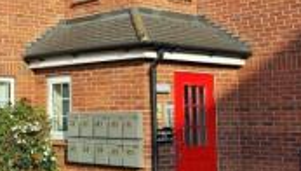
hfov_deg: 28.3
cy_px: 67
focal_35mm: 69
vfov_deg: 17.6
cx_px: -14
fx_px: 552
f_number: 5.6
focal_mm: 16
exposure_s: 1/180
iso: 100
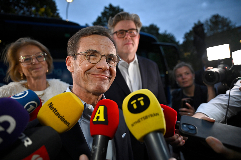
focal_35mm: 24
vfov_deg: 53.1
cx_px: 120
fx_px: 161
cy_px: 80
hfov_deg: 73.8
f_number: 2.8
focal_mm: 24
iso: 2000
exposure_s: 1/500
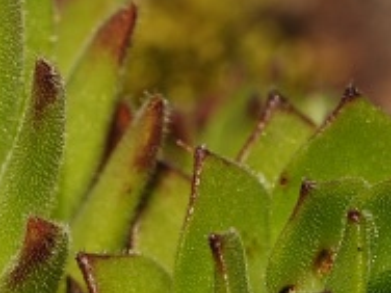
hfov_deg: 3.8
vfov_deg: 2.8
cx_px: 141
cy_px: 172
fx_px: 5897
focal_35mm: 522
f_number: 10
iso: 100
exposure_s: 1/200
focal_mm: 85
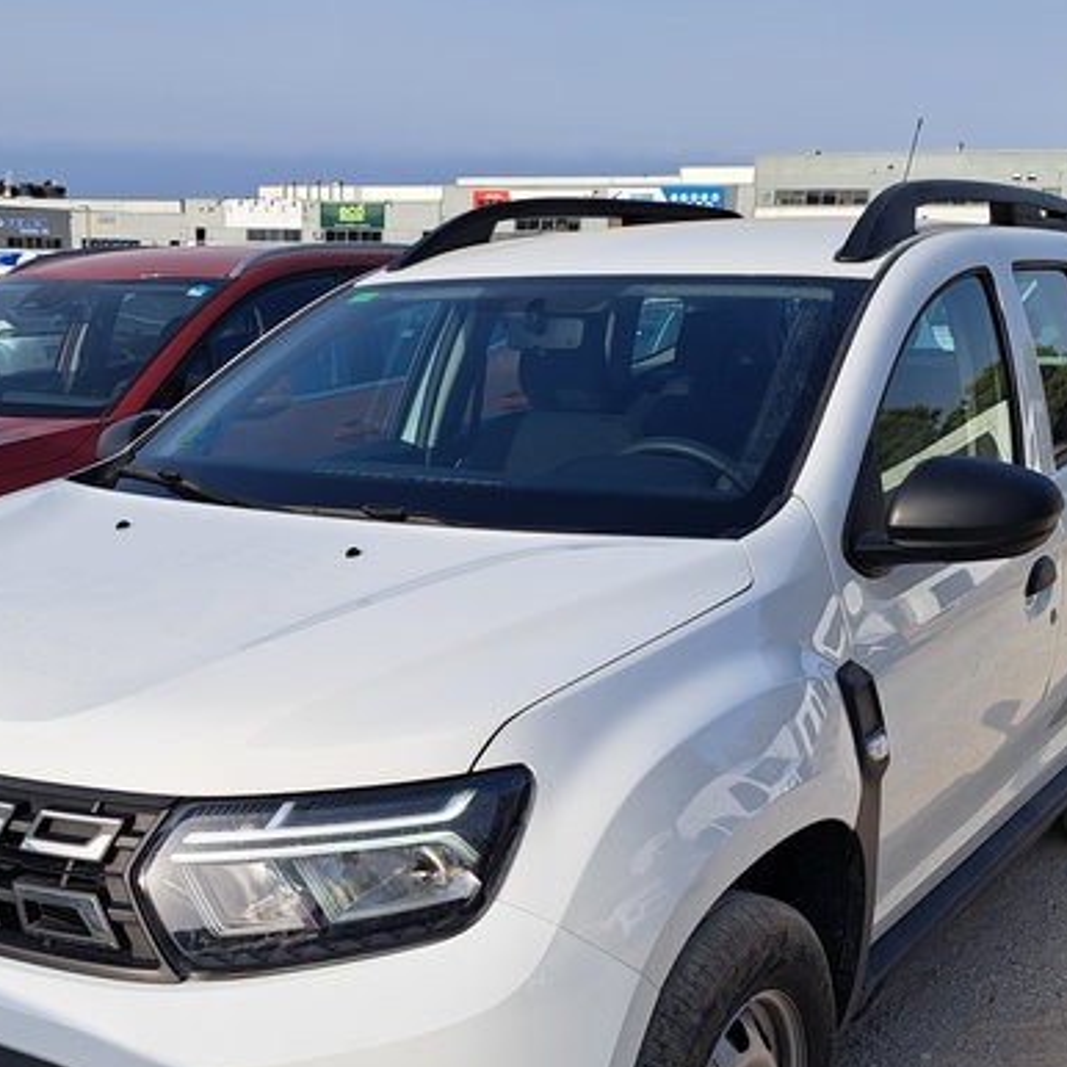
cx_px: 334
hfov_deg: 37.8
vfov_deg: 37.8
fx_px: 1534
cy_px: 733
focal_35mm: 44
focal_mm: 5.23
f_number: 1.8
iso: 50
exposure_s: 1/1012
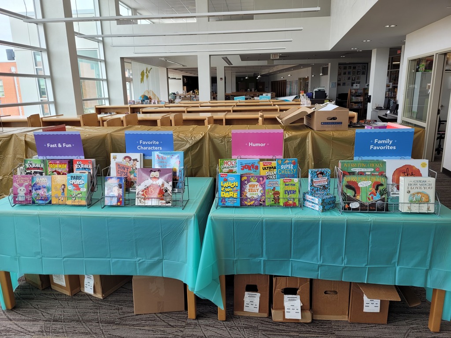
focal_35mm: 26
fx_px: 339
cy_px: 169
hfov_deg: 67.3
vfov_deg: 53.1
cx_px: 226
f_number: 1.8
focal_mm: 5.4
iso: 40
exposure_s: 1/137
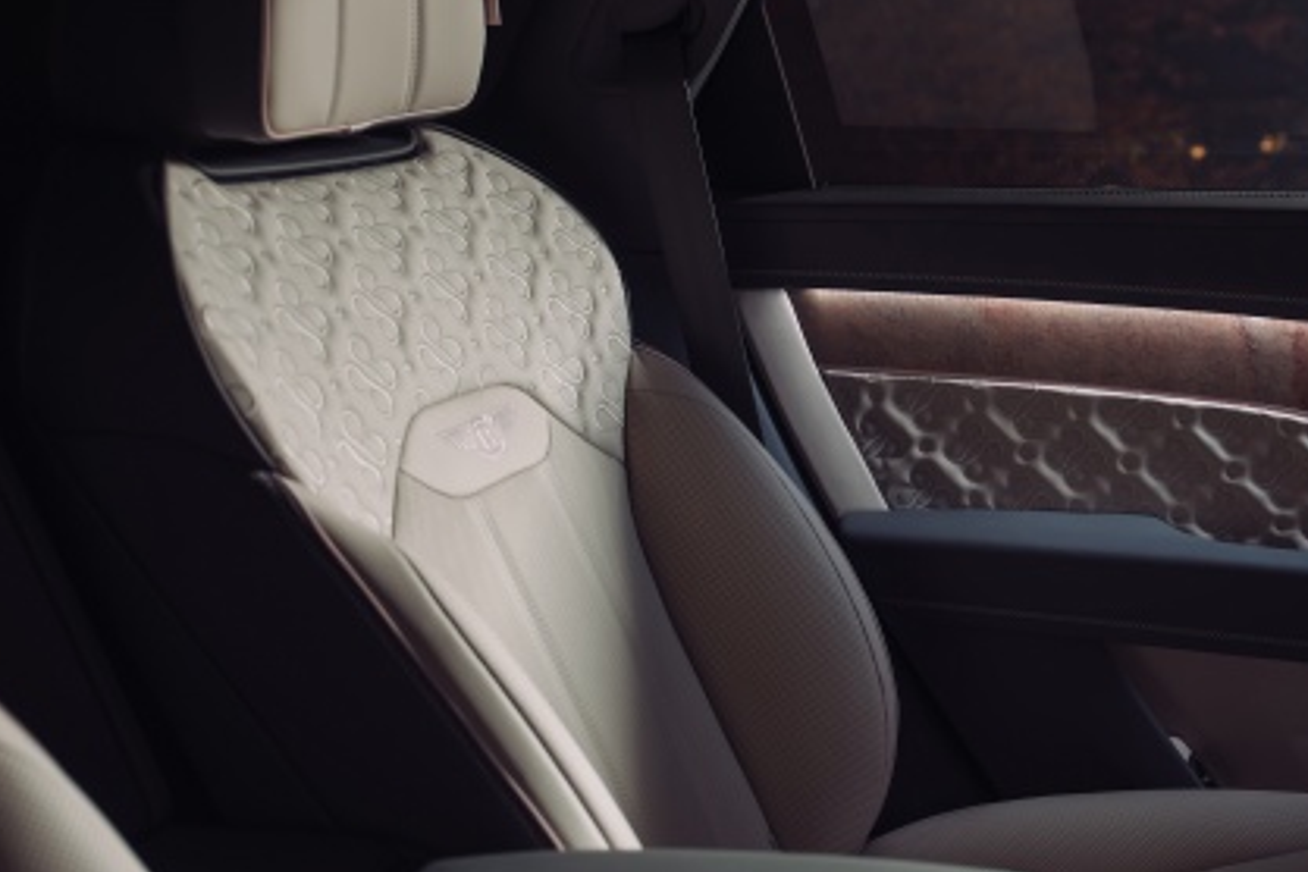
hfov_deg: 35.8
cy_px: 408
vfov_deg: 25.1
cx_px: 1026
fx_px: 1962
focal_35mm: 54
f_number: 2.8
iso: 100
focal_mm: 30
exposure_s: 4
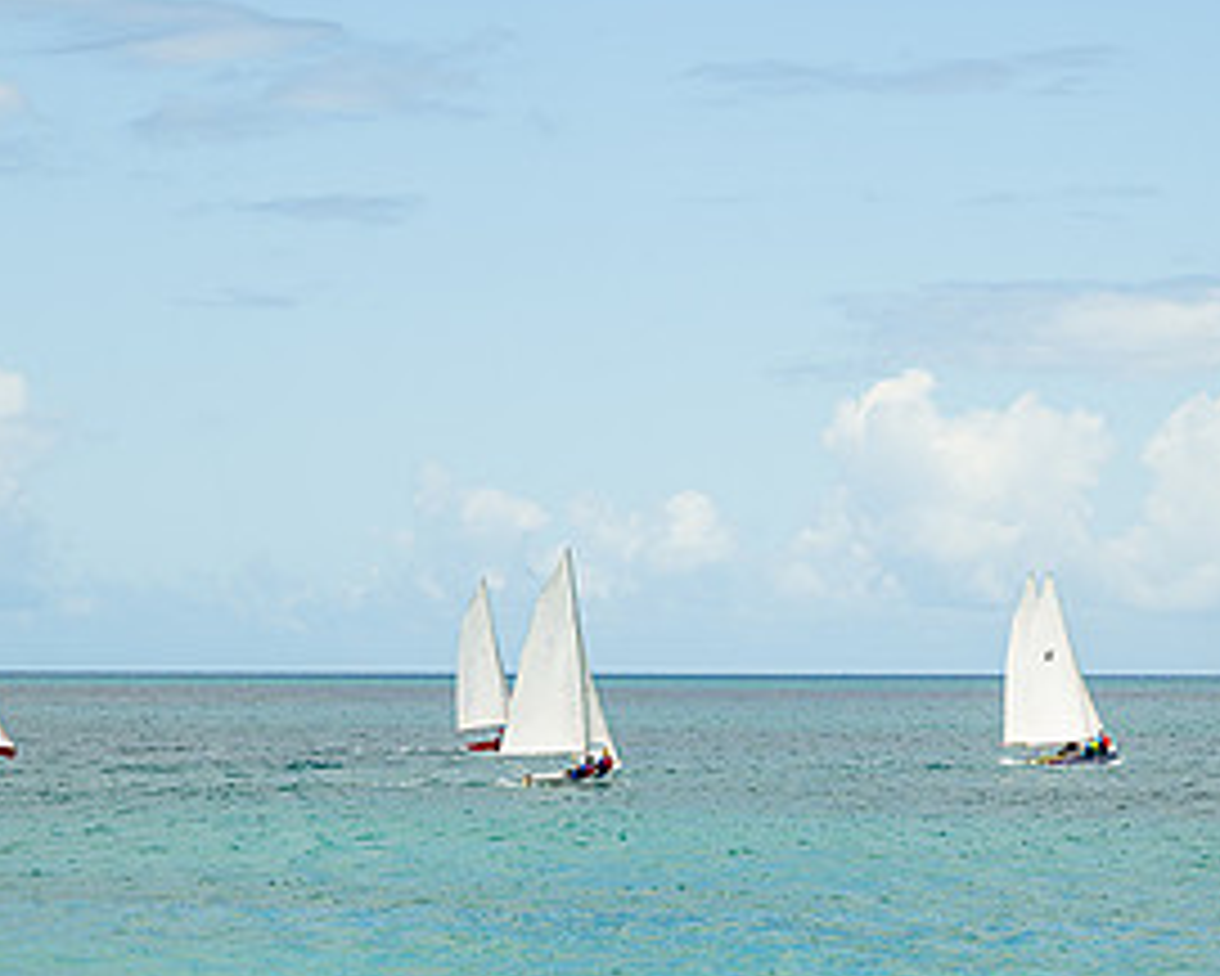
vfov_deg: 8.7
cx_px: 673
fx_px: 6393
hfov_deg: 10.9
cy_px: 200
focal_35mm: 177
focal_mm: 67
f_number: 6.3
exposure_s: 1/320
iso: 64
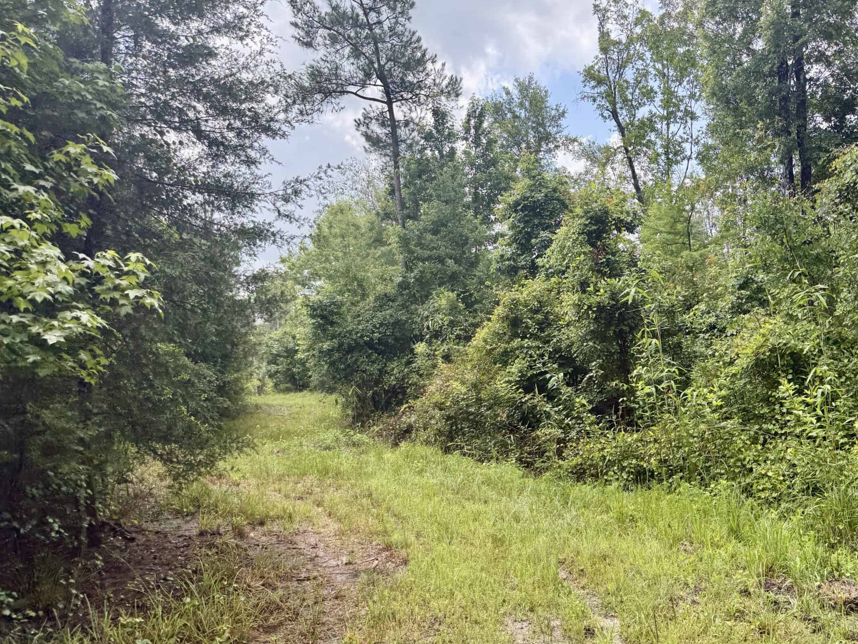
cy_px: 367
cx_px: 511
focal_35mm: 29
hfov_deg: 61.2
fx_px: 719
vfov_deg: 48.1
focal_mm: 6.76
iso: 100
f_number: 1.78
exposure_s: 1/1230
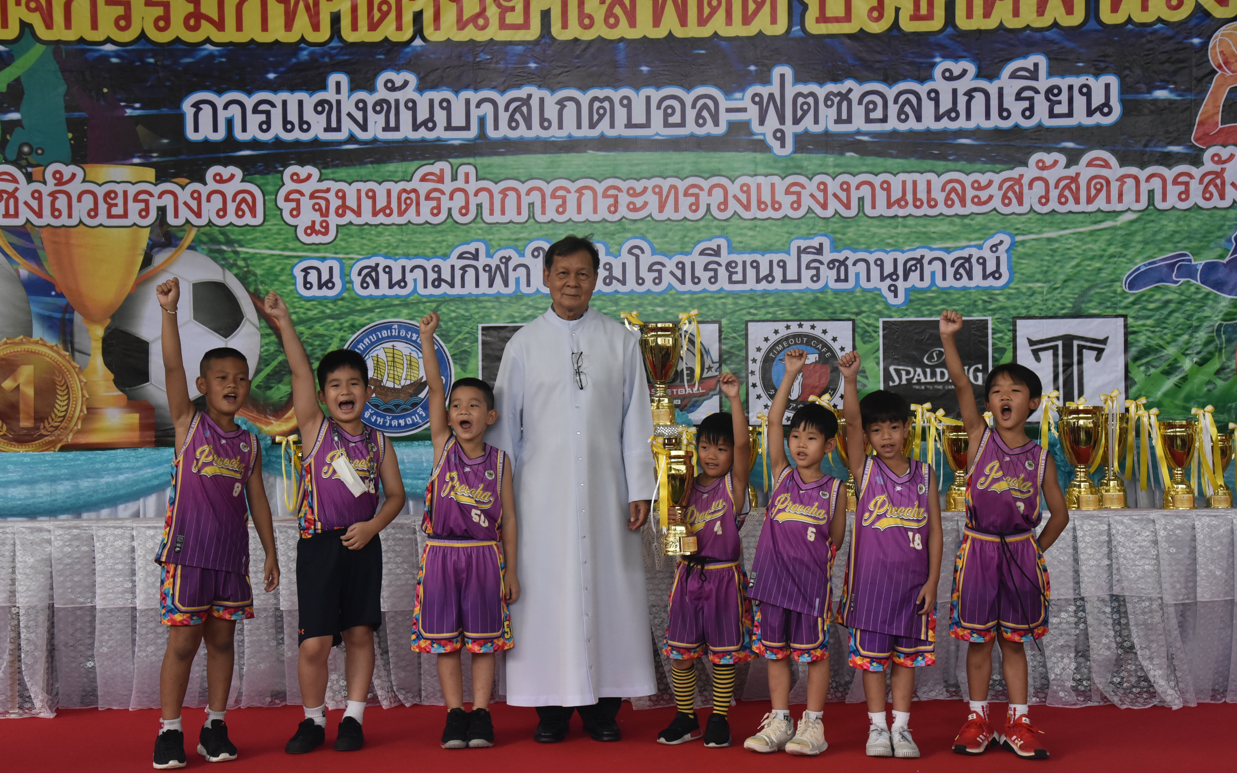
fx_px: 1652
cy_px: 386
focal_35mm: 49
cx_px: 618
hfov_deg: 41.1
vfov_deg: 26.3
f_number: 8
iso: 3200
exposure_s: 1/250
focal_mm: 48
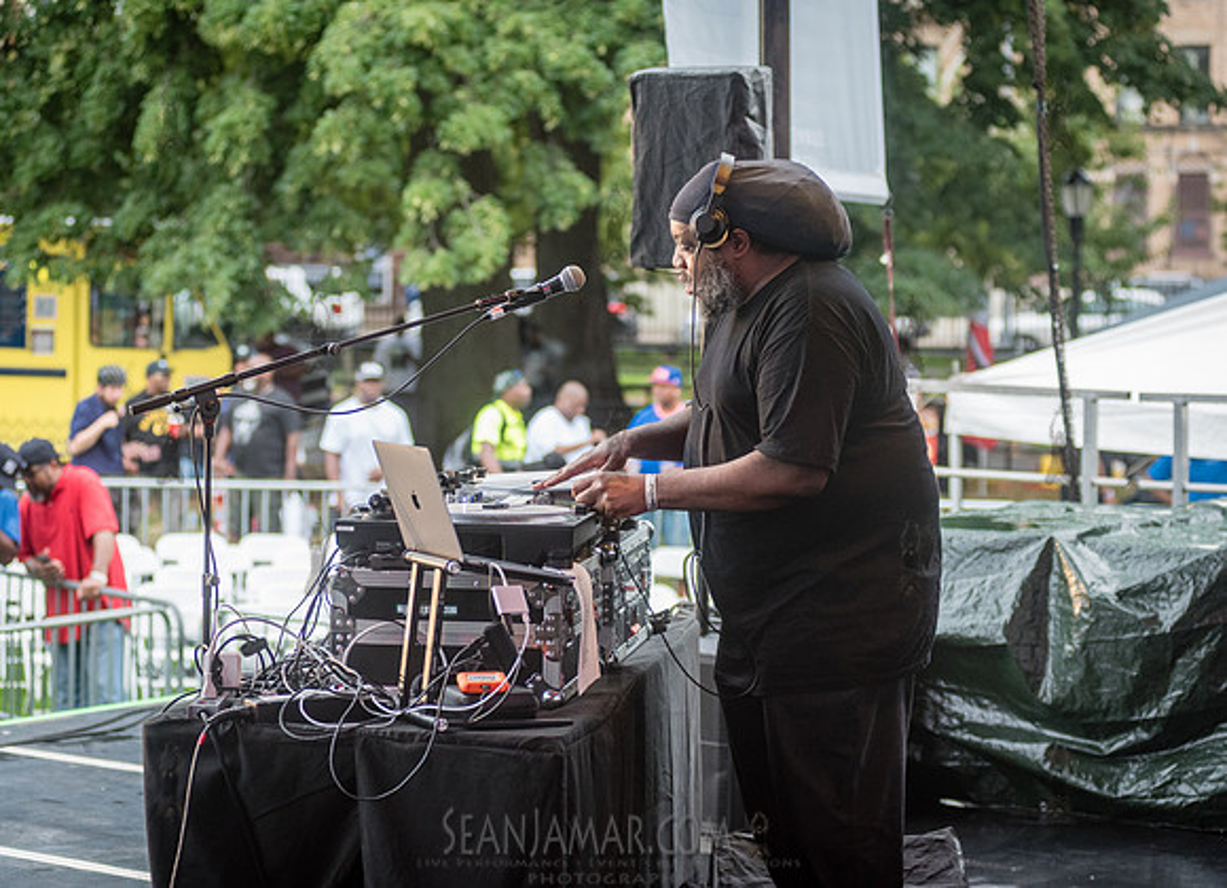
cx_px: 612
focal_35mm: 93
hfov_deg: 21.3
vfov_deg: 15.5
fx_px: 3257
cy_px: 412
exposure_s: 1/800
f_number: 3.2
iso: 1000
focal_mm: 80
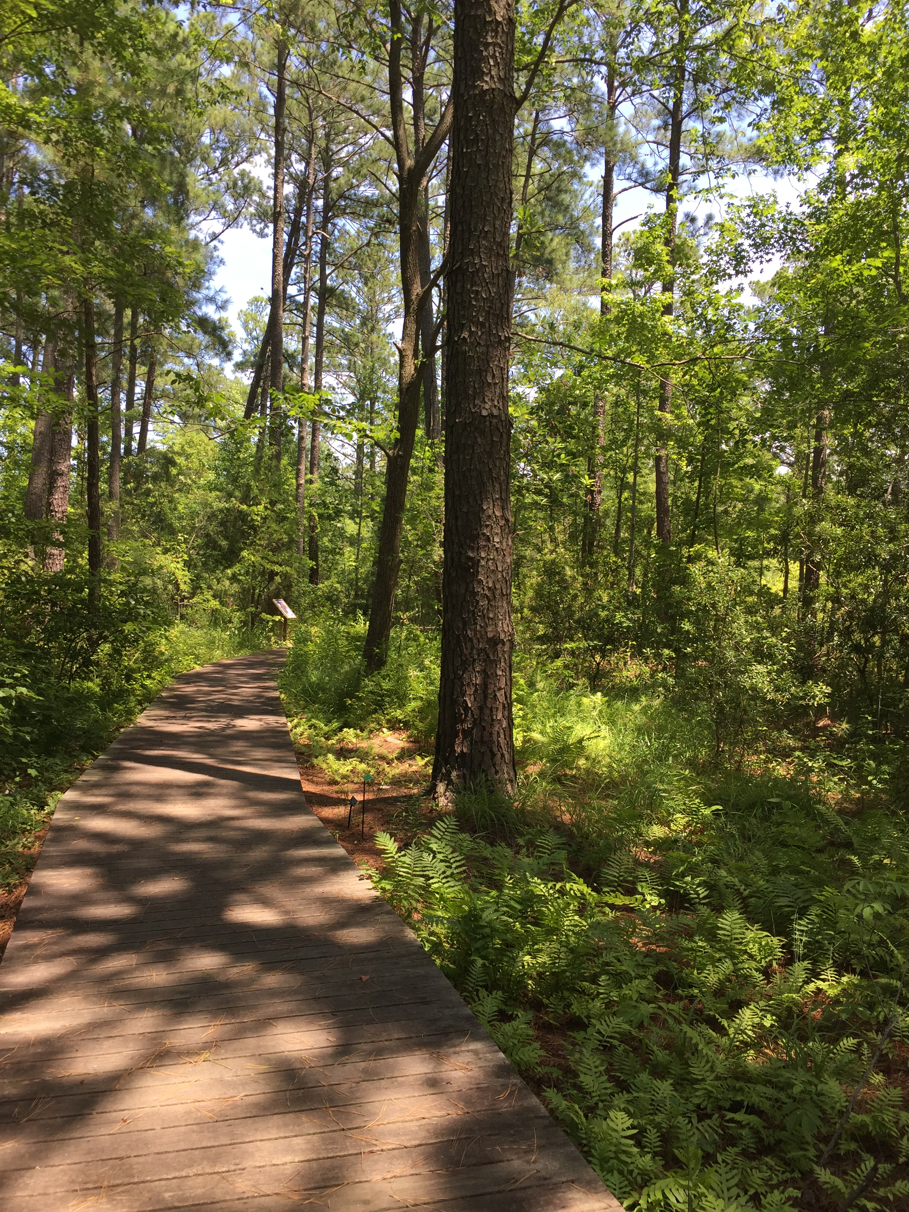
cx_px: 454
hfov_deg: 48.2
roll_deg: -1.2
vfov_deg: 61.7
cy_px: 606
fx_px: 1015
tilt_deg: -0.4
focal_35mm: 29
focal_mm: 4.15
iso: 32
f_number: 2.2
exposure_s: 1/384
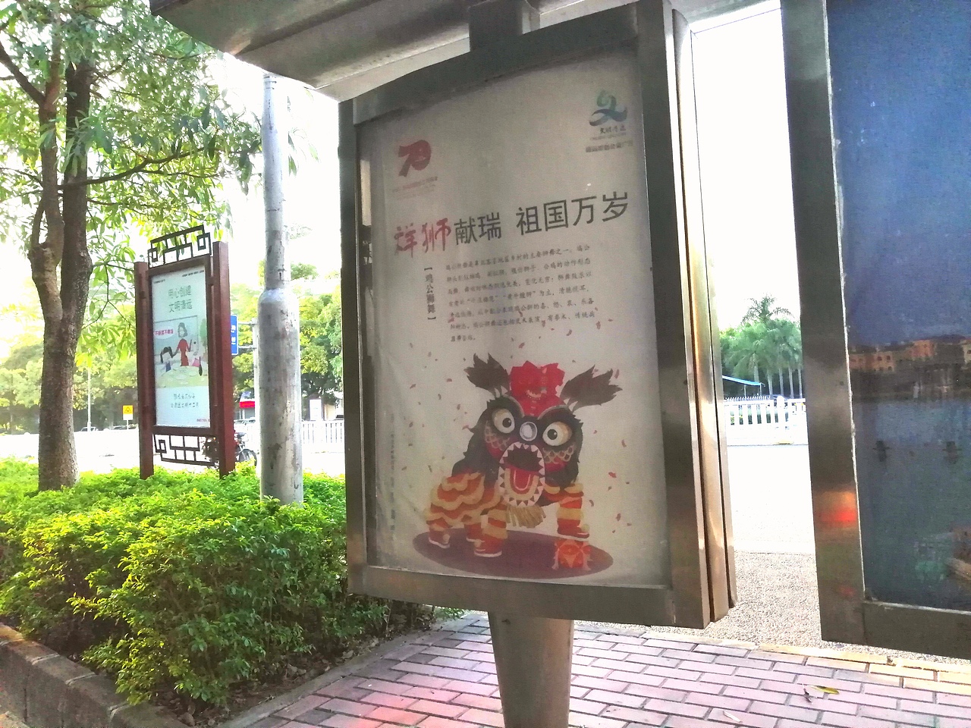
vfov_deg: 51.4
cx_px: 486
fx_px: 757
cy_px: 364
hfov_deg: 65.3
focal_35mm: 27
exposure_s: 1/900
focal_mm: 3.88
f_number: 1.8
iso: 400
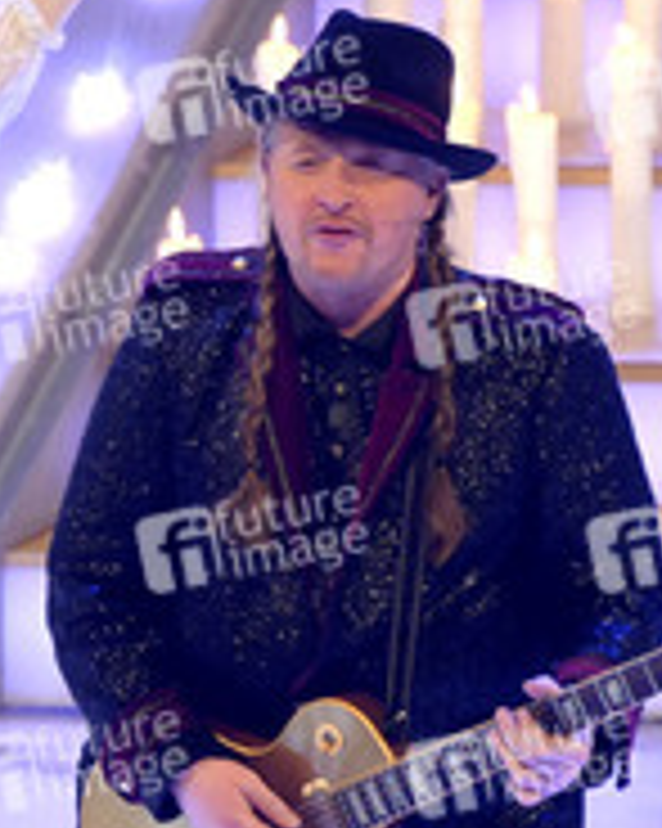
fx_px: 28163
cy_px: 428
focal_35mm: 1149
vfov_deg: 1.7
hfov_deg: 1.3
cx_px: 133
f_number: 7.1
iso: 12800
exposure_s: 1/400
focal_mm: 500
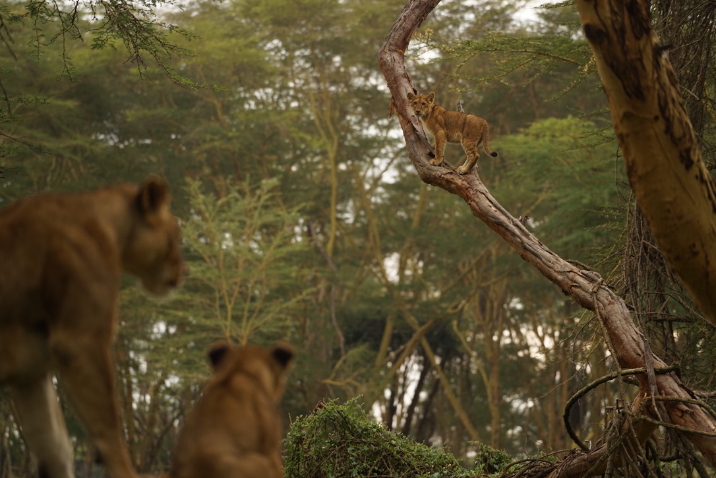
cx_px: 358
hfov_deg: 11.7
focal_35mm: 175
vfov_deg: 7.9
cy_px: 239
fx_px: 3482
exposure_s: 1/100
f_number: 4
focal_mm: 175
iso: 160
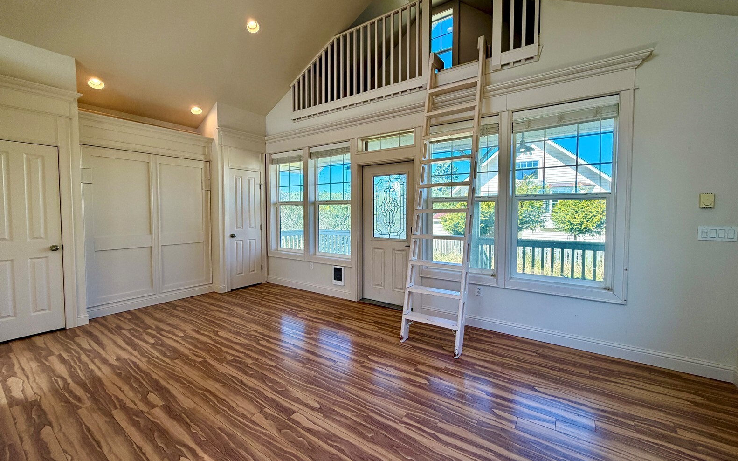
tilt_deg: -2.7
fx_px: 302
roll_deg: +0.2
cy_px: 225
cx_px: 366
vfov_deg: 74.8
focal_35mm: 15
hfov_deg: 101.5
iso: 64
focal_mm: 2.22
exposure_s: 1/165
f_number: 2.2
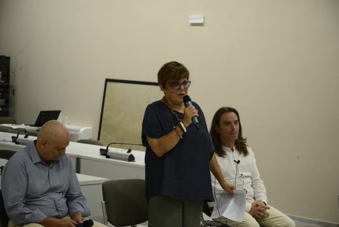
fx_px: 848
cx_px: 170
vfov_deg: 15.2
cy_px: 114
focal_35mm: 90
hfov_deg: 22.6
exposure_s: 1/100
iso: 3200
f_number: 5.6
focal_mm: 90
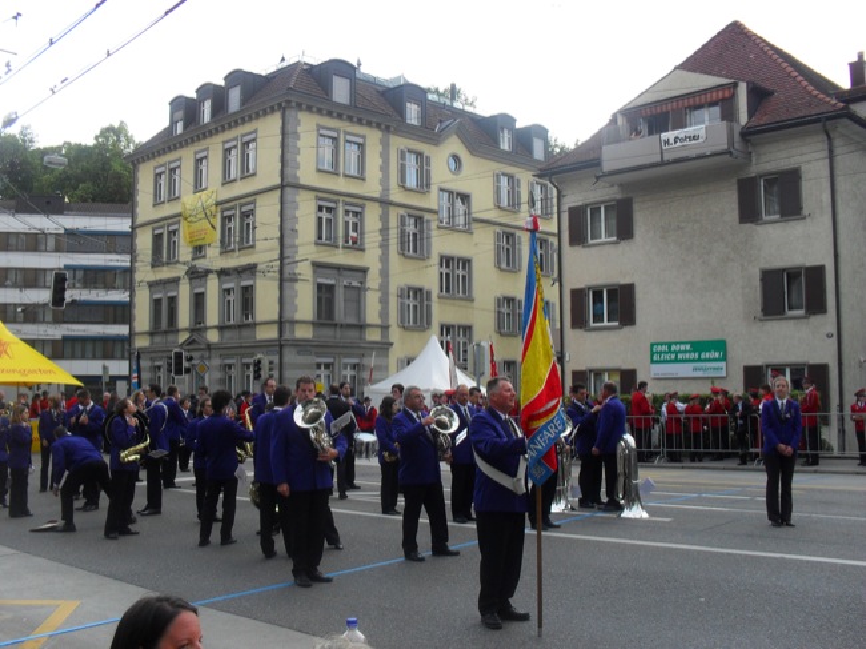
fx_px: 875
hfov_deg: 52.6
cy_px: 324
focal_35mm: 35
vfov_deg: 40.7
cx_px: 433
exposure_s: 1/180
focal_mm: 6.3
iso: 100
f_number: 3.2
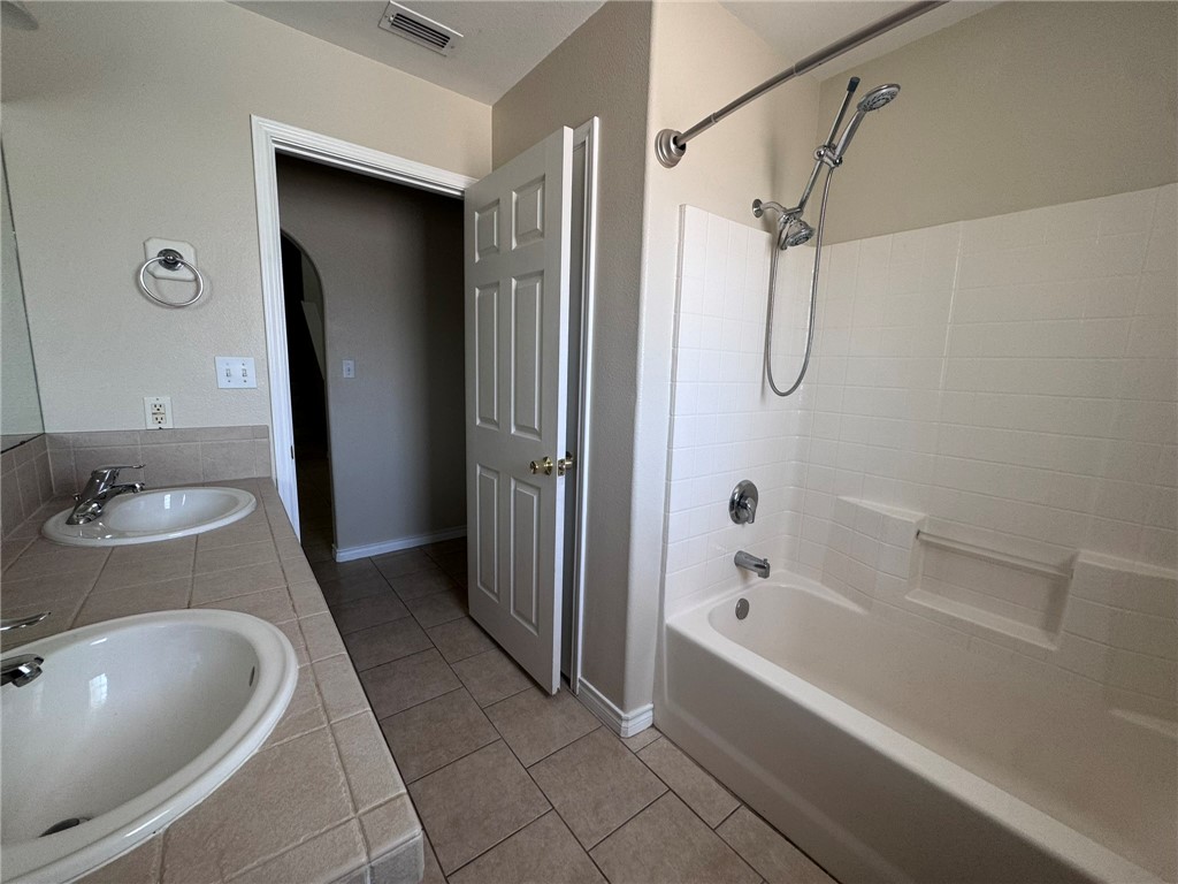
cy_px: 442
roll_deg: -1.8
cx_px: 589
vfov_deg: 85.7
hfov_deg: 102.1
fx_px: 476
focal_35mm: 14
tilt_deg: -8.8
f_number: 2.2
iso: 100
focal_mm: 2.22
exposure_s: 1/99
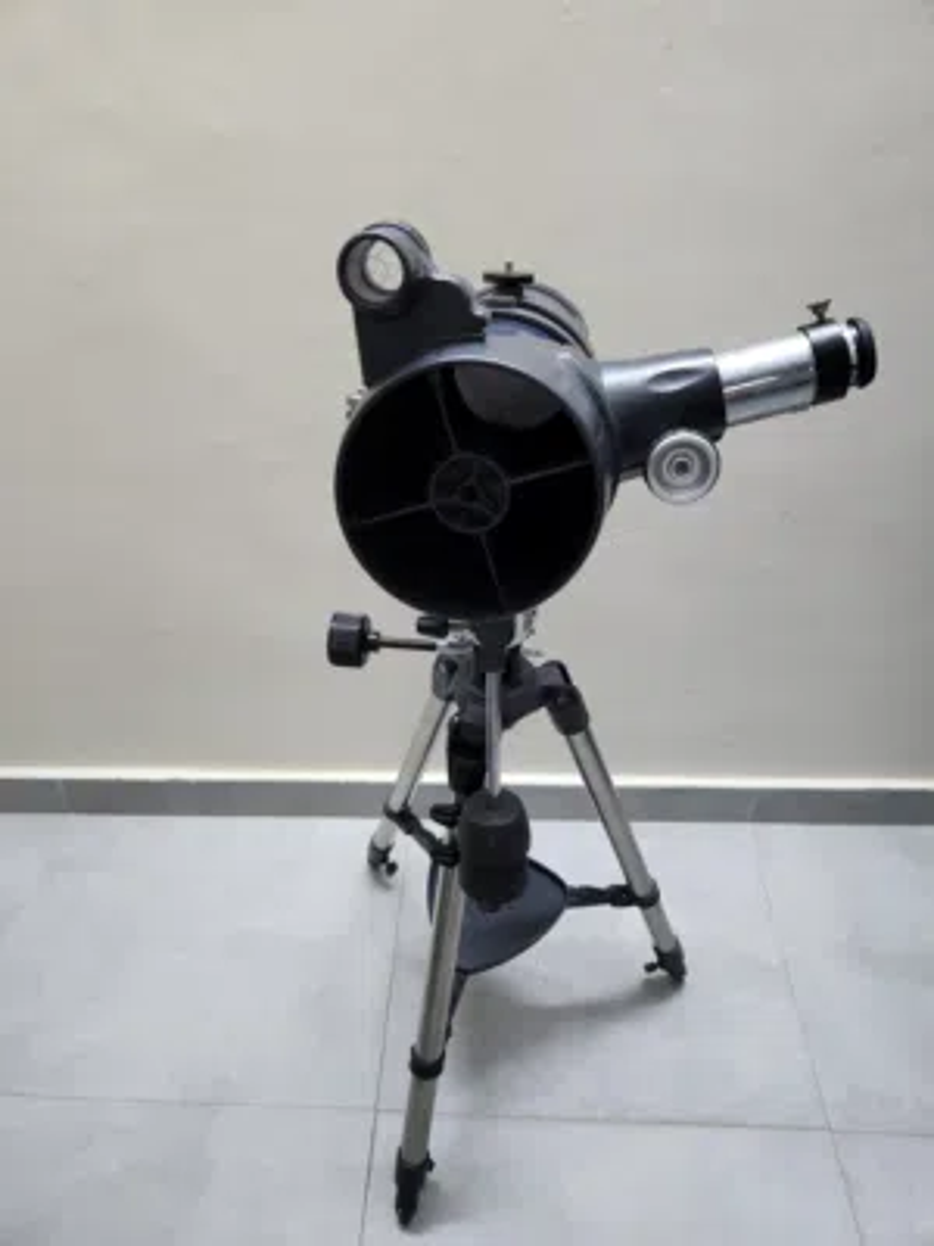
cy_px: 623
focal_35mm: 23
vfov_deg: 73.9
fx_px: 827
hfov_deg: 58.9
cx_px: 467
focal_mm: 5.4
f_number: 1.8
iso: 640
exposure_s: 1/33.3
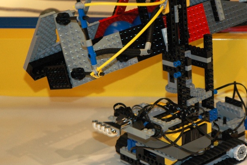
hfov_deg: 15.1
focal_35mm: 135
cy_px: 75
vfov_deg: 10.2
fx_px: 927
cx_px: 194
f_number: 4.5
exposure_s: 1/100
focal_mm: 50
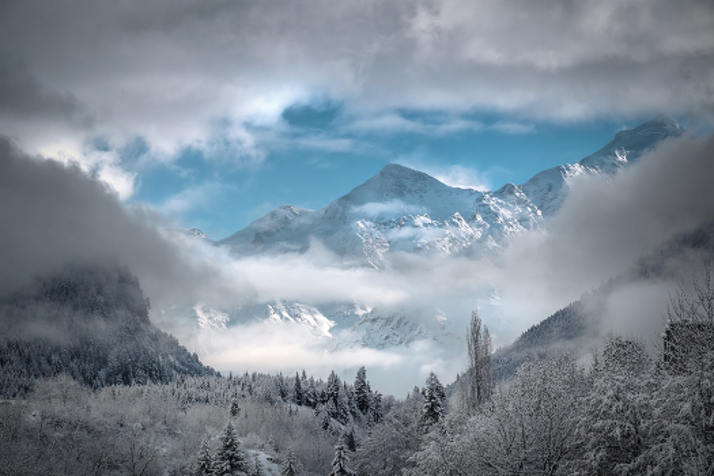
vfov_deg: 9.0
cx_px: 357
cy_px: 238
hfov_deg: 13.4
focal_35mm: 153
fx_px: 3034
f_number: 10
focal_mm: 102.2
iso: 500
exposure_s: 1/1800
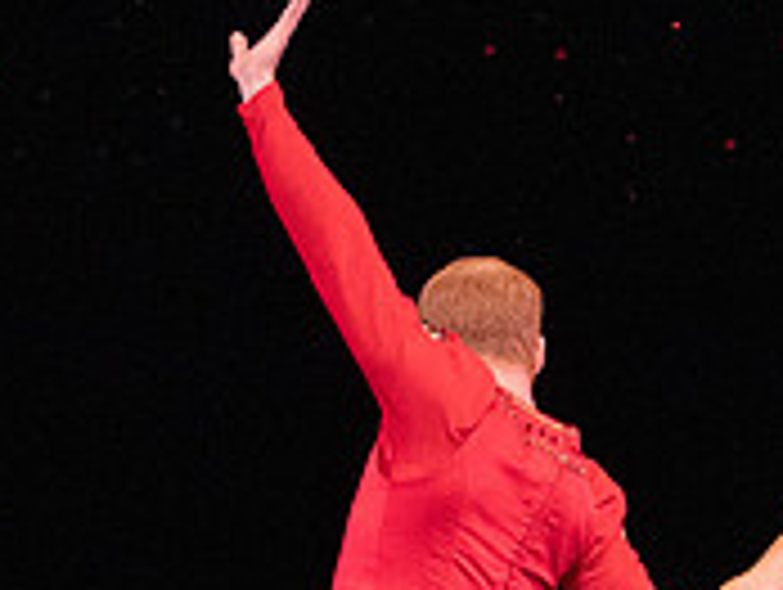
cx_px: 706
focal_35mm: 1115
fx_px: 25256
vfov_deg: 1.3
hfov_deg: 1.8
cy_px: 570
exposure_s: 1/500
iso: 16000
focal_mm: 348
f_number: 11
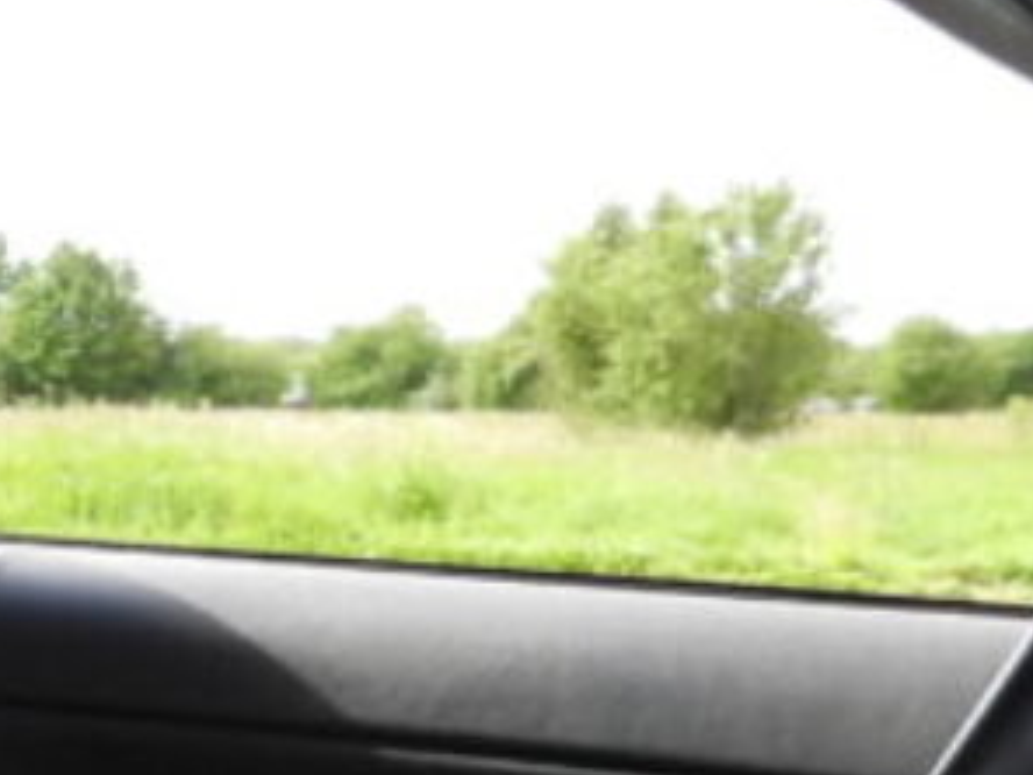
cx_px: -688
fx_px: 3879
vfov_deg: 10.9
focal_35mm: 130
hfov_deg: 13.9
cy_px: 1239
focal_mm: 4.3
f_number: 2.8
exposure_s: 1/320
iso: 100
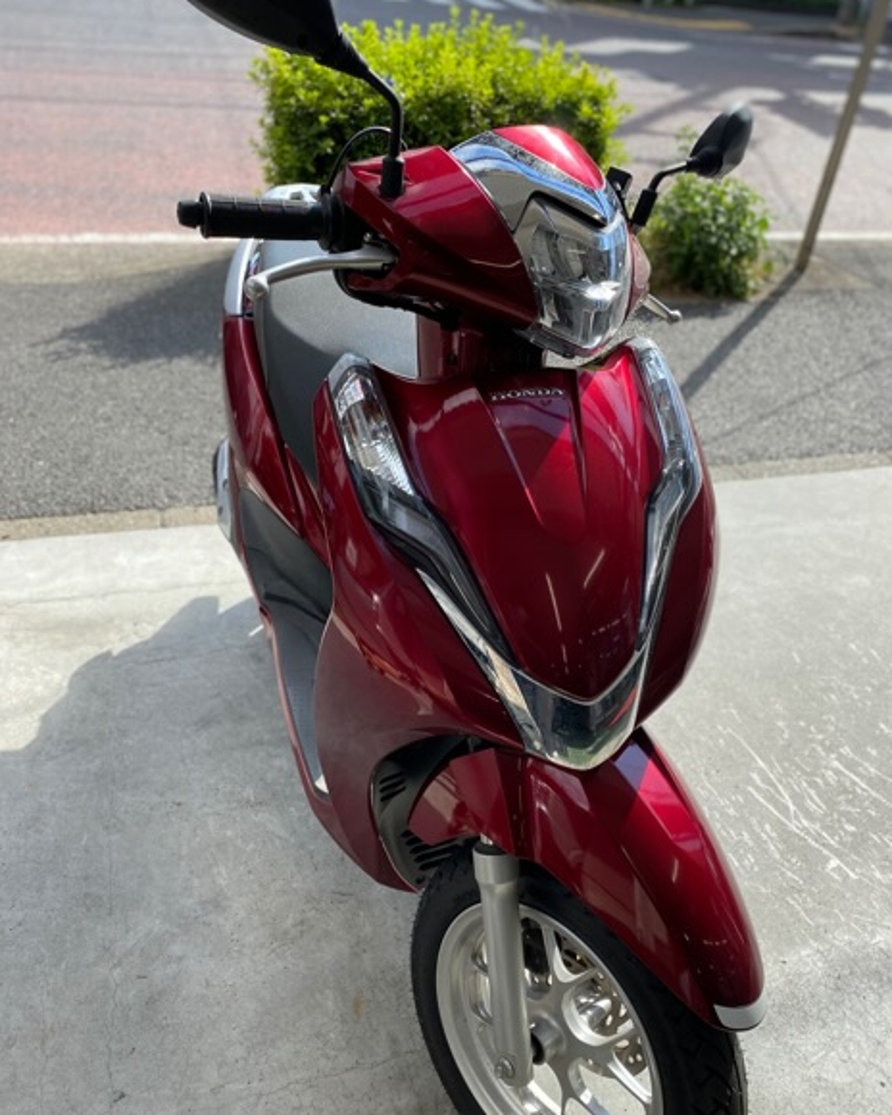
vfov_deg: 62.2
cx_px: 456
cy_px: 586
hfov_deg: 51.5
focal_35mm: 28
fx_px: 924
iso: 32
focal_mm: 4.25
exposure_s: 1/1063
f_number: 1.8
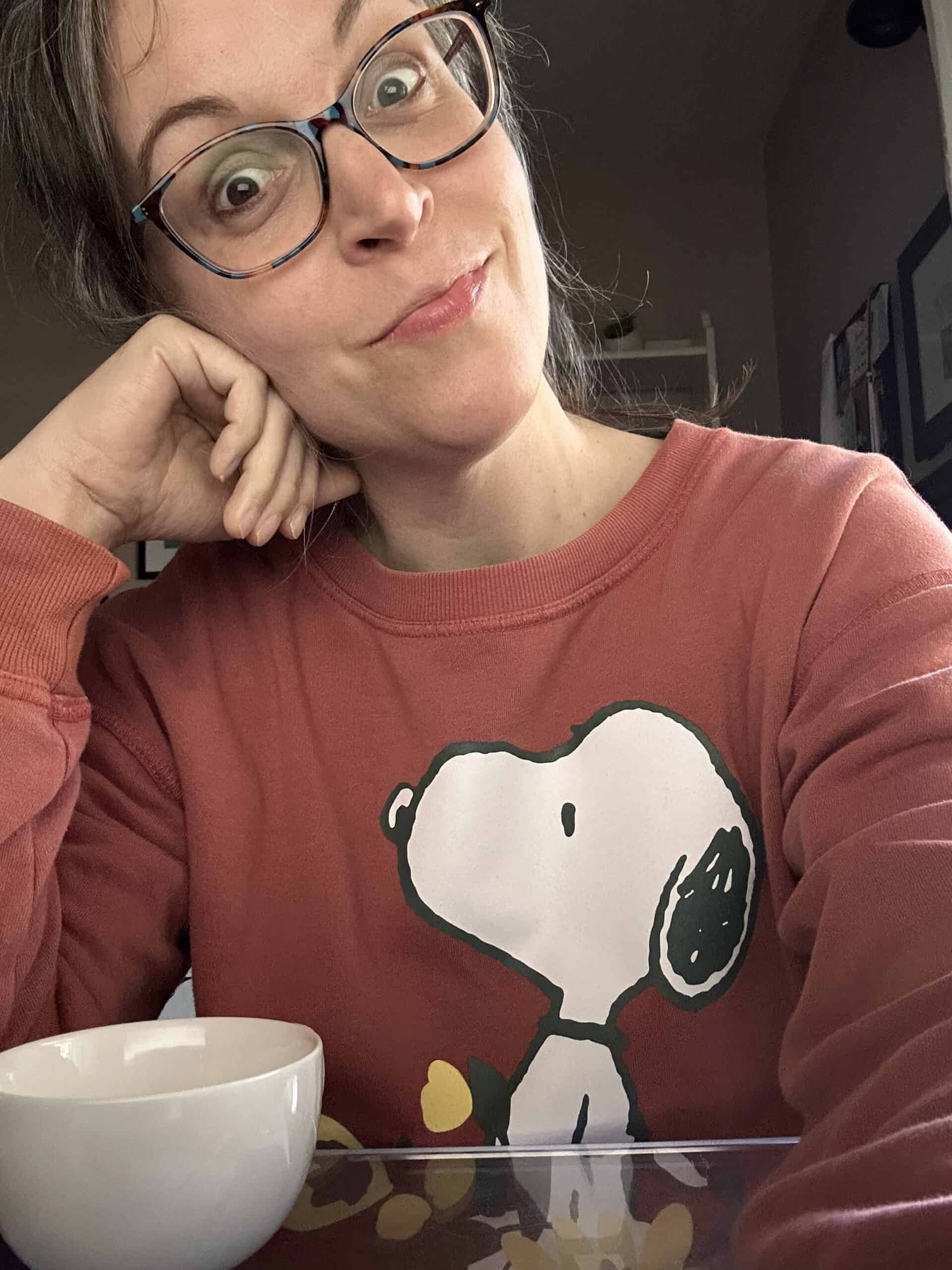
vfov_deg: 60.0
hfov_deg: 46.8
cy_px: 635
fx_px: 1100
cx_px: 476
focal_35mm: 30
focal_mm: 2.69
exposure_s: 1/30
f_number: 1.9
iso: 400
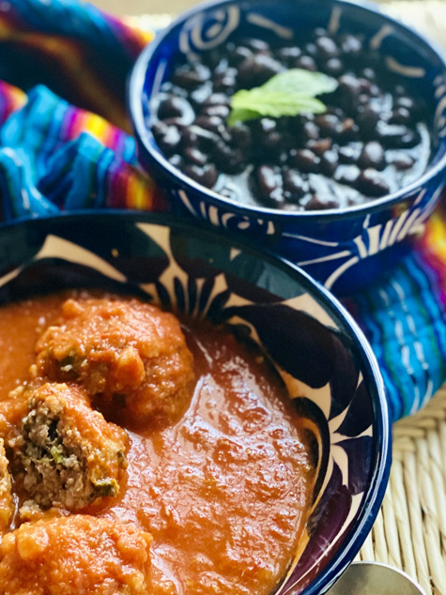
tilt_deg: -54.2
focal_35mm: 84
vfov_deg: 23.0
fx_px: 1444
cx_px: 134
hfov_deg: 17.5
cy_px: 451
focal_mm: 6
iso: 250
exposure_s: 1/40
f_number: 2
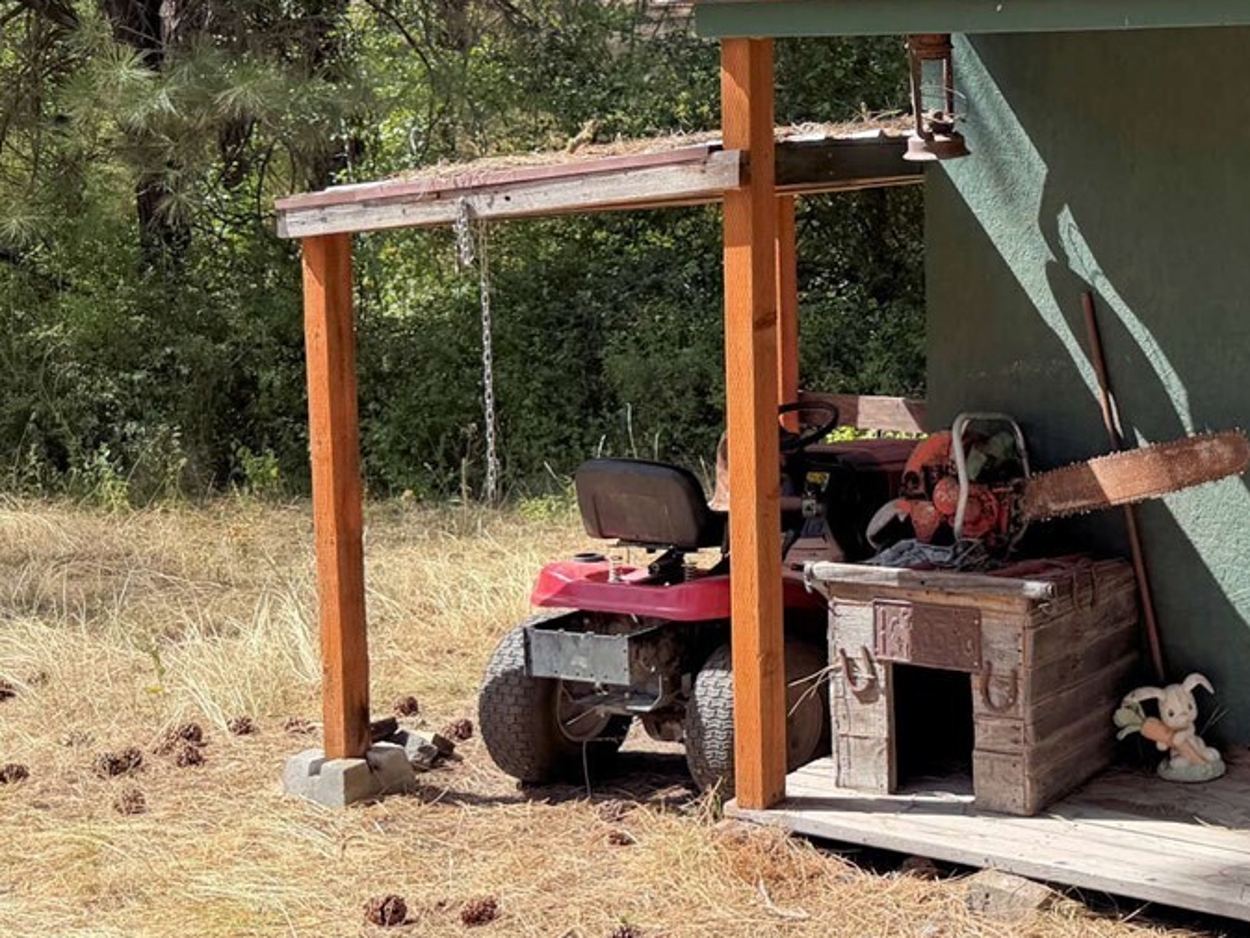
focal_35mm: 57
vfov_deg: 25.4
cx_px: 1188
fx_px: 2059
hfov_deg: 31.7
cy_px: 265
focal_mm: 6.76
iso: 80
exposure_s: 1/955
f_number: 1.78
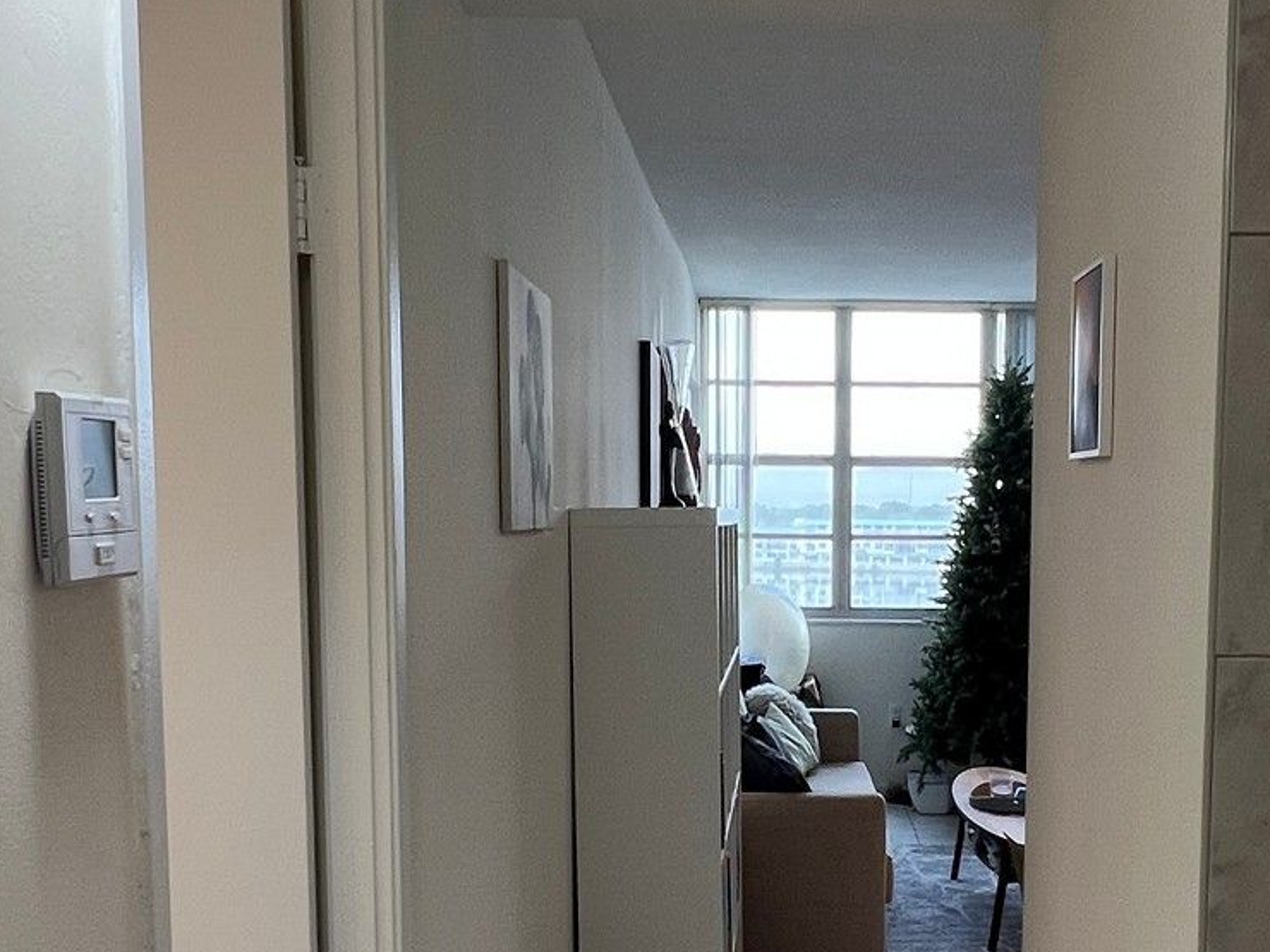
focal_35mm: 36
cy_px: 731
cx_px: 815
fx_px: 1321
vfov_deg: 38.5
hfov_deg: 50.7
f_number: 1.8
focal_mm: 1.57
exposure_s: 1/120
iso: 100
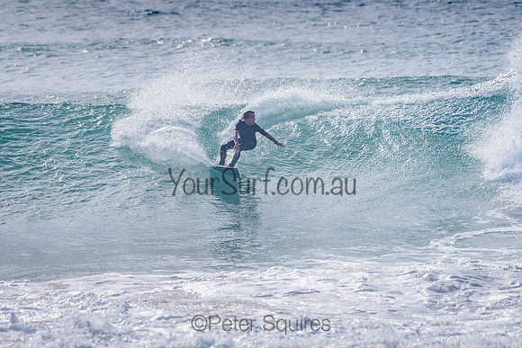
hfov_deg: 3.4
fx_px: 8878
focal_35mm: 612
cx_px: 202
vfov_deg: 2.2
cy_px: 135
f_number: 5.6
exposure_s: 1/2000
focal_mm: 500
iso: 72
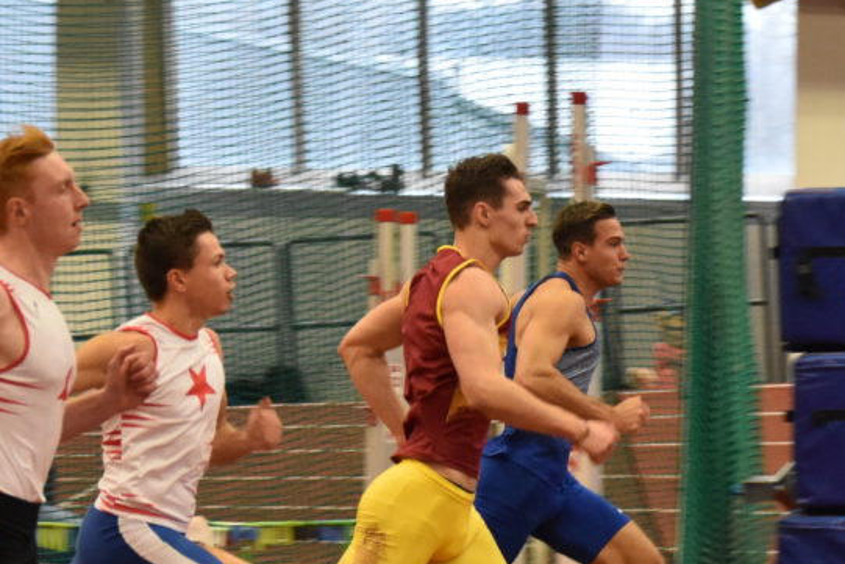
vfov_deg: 5.6
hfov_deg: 8.3
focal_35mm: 247
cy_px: 459
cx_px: 917
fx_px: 5799
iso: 3200
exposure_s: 1/400
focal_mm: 66
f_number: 4
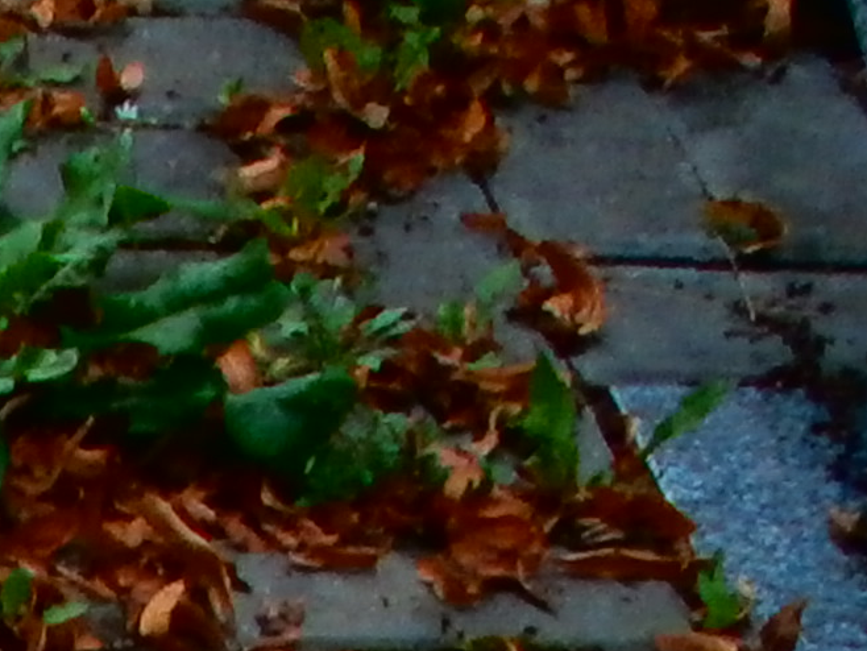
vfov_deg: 6.2
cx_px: -1432
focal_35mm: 210
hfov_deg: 8.4
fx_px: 5262
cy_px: 2257
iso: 100
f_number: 3.5
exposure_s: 1/200
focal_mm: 5.36
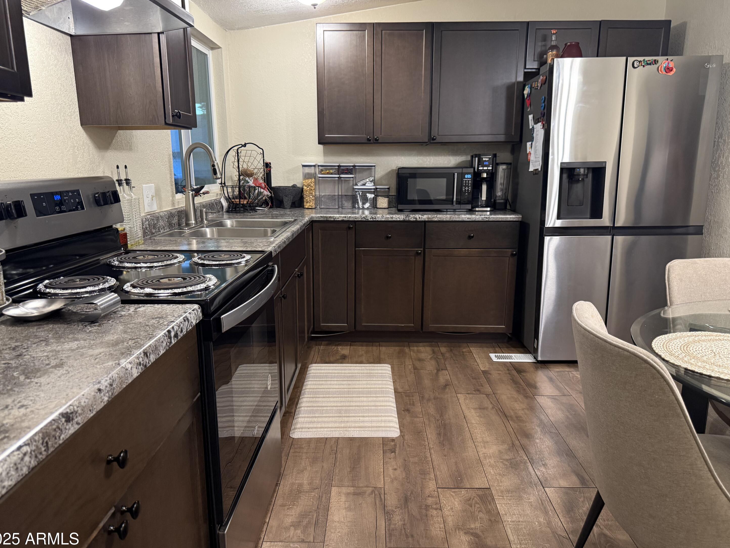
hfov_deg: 69.4
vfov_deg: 54.9
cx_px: 363
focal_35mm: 25
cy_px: 280
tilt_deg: -12.3
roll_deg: +0.3
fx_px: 527
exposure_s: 1/60
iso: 400
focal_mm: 6.76
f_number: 1.78
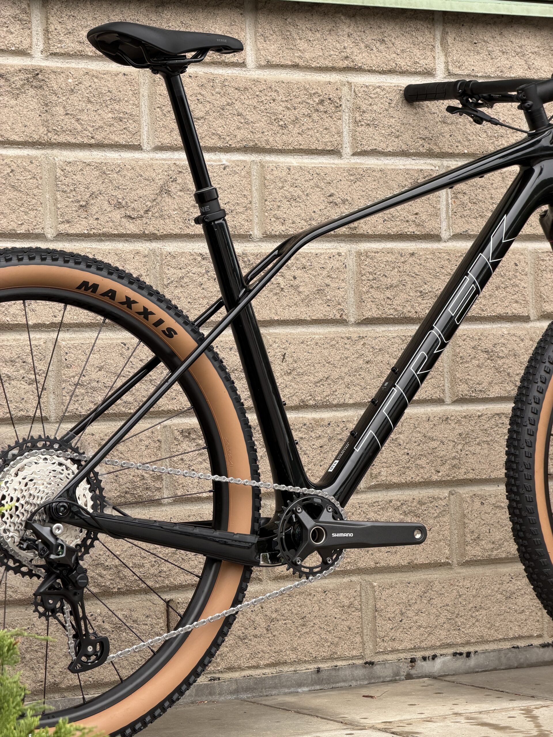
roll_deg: +1.0
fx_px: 2130
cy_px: 368
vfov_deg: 19.6
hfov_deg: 14.8
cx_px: 276
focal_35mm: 100
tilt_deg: -0.1
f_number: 2.8
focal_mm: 16.89
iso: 64
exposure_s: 1/121
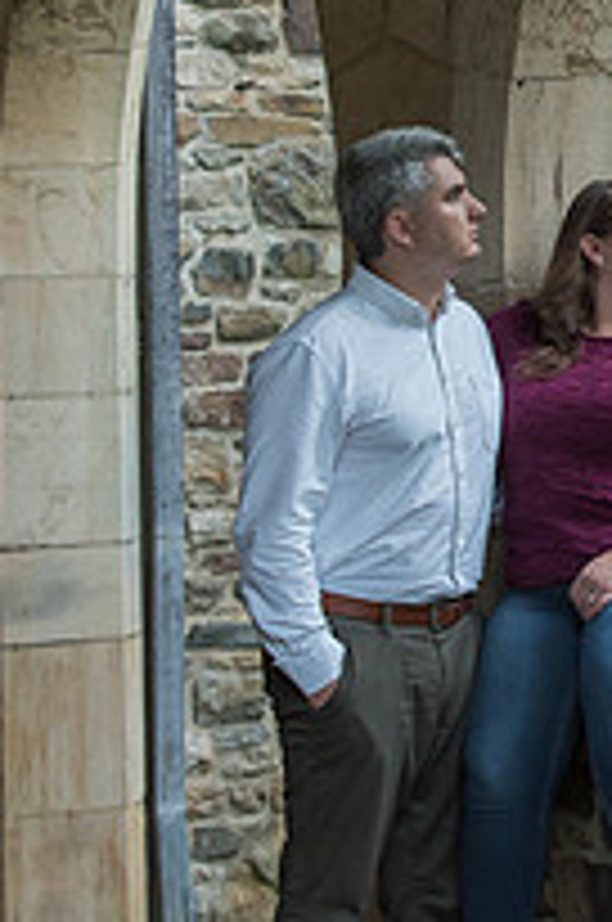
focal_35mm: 154
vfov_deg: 13.3
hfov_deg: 8.8
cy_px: 261
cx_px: 644
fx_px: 3940
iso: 1250
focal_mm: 70
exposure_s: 1/125
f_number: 4
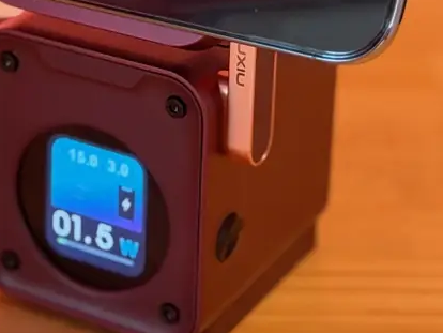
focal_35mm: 139
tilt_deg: -23.7
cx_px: 136
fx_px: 1780
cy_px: 17
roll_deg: -0.1
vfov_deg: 10.6
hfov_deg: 14.2
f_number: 1.78
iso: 500
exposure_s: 1/31
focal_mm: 6.76
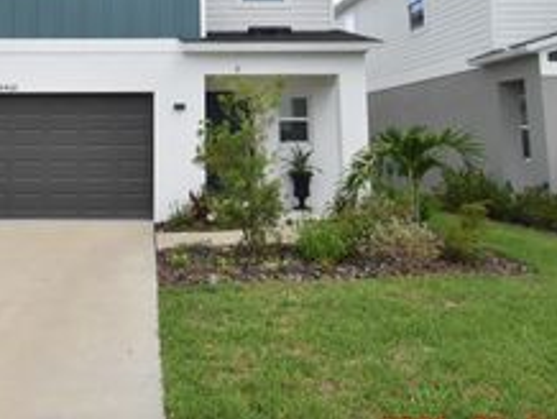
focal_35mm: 33
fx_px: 532
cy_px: 70
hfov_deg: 53.0
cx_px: 143
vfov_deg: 40.8
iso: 800
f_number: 3.5
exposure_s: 1/4000
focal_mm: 10
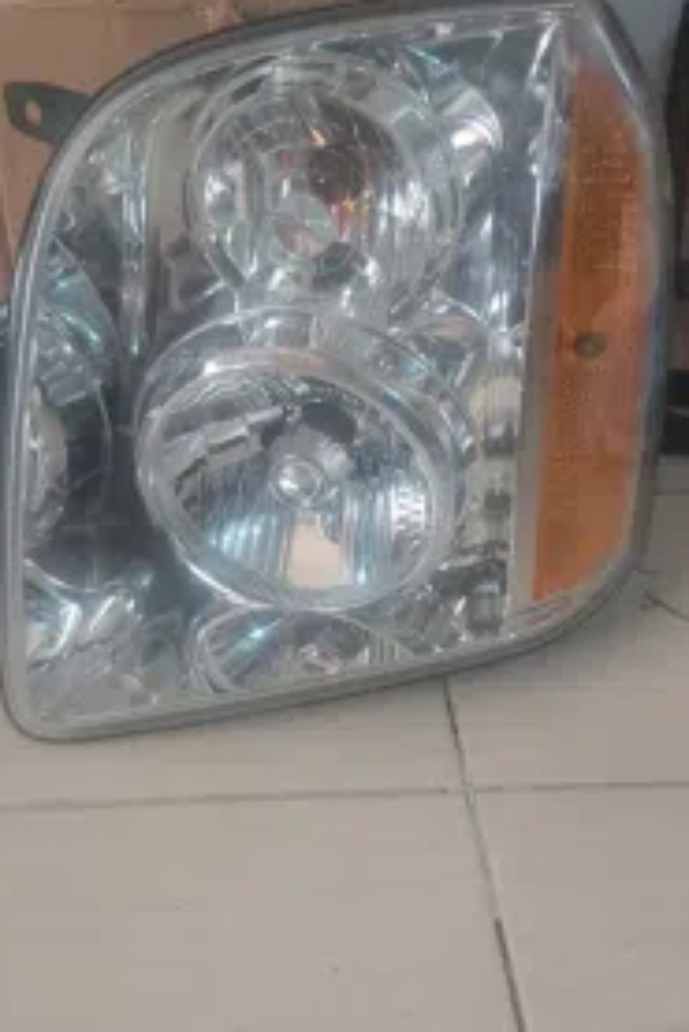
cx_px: 331
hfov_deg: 34.2
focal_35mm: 39
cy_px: 570
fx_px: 1118
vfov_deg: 49.4
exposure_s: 1/50
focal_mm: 3.92
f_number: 1.7
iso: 320
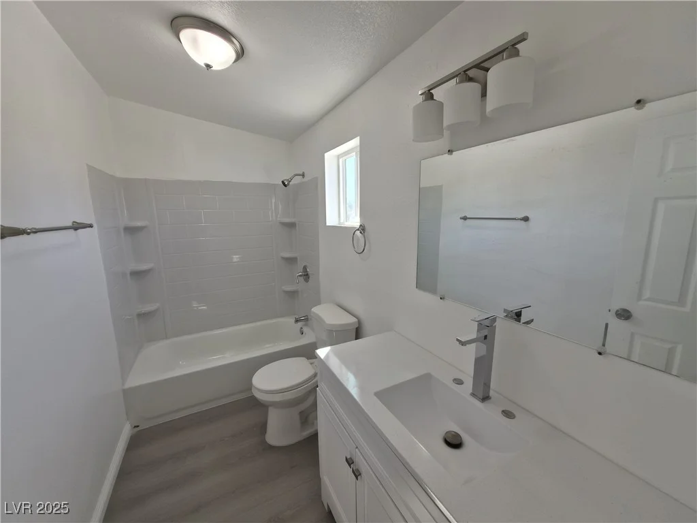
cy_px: 262
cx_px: 348
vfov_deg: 89.9
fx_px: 262
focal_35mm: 13
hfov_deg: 106.2
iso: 40
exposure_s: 1/120
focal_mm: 1.7
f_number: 2.2
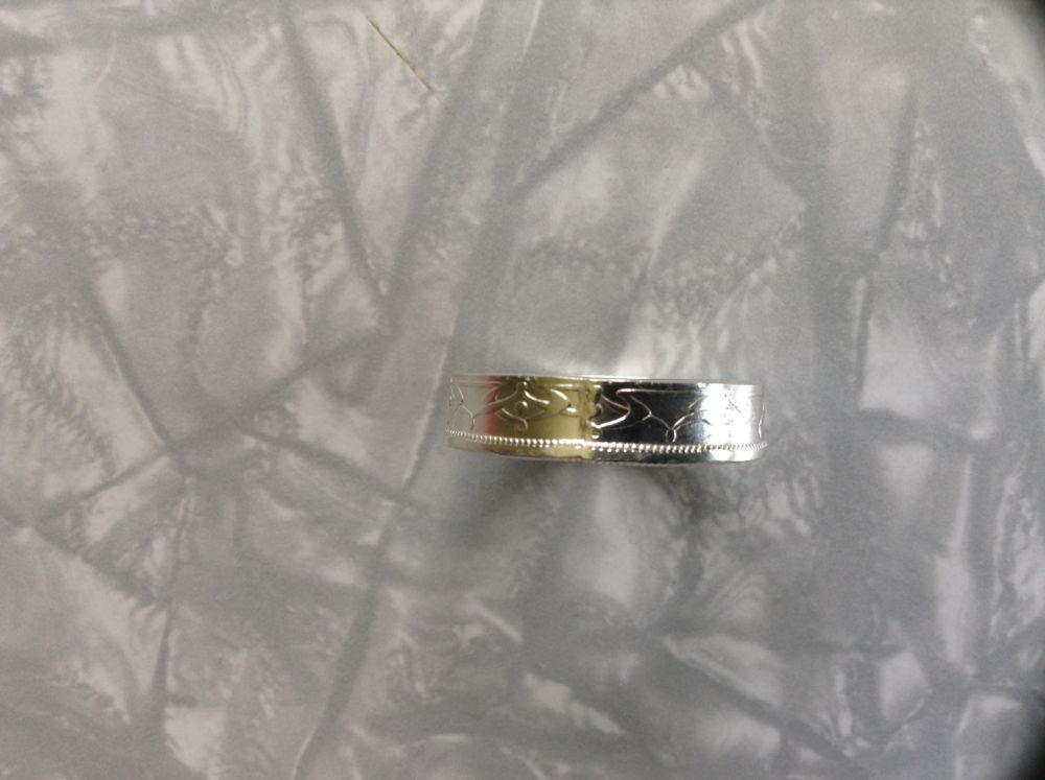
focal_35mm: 33
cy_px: 390
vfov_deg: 42.8
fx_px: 995
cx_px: 522
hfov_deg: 55.4
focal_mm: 3.3
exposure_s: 1/60
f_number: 2.4
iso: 25
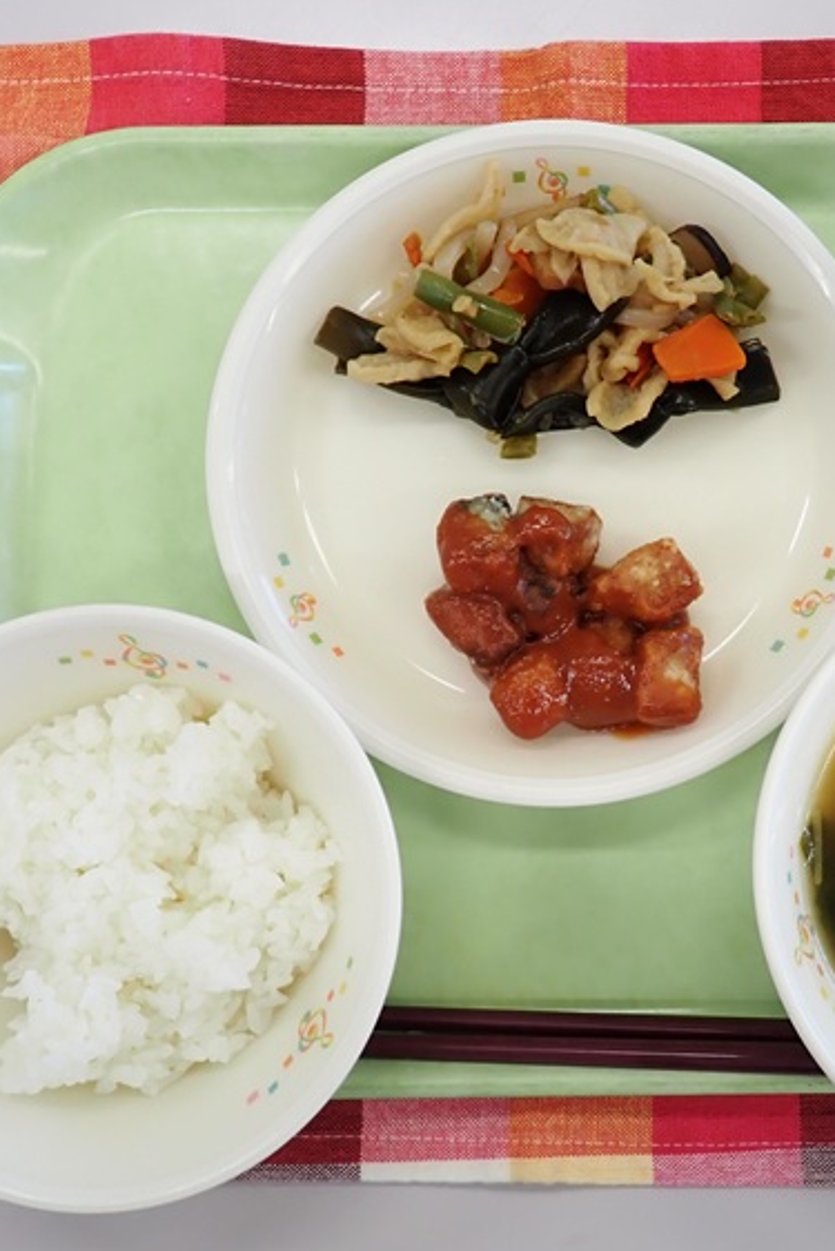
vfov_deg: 51.9
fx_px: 1286
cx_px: 559
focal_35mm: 37
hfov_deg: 35.6
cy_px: 621
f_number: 2
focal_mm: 4.5
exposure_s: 1/125
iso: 100
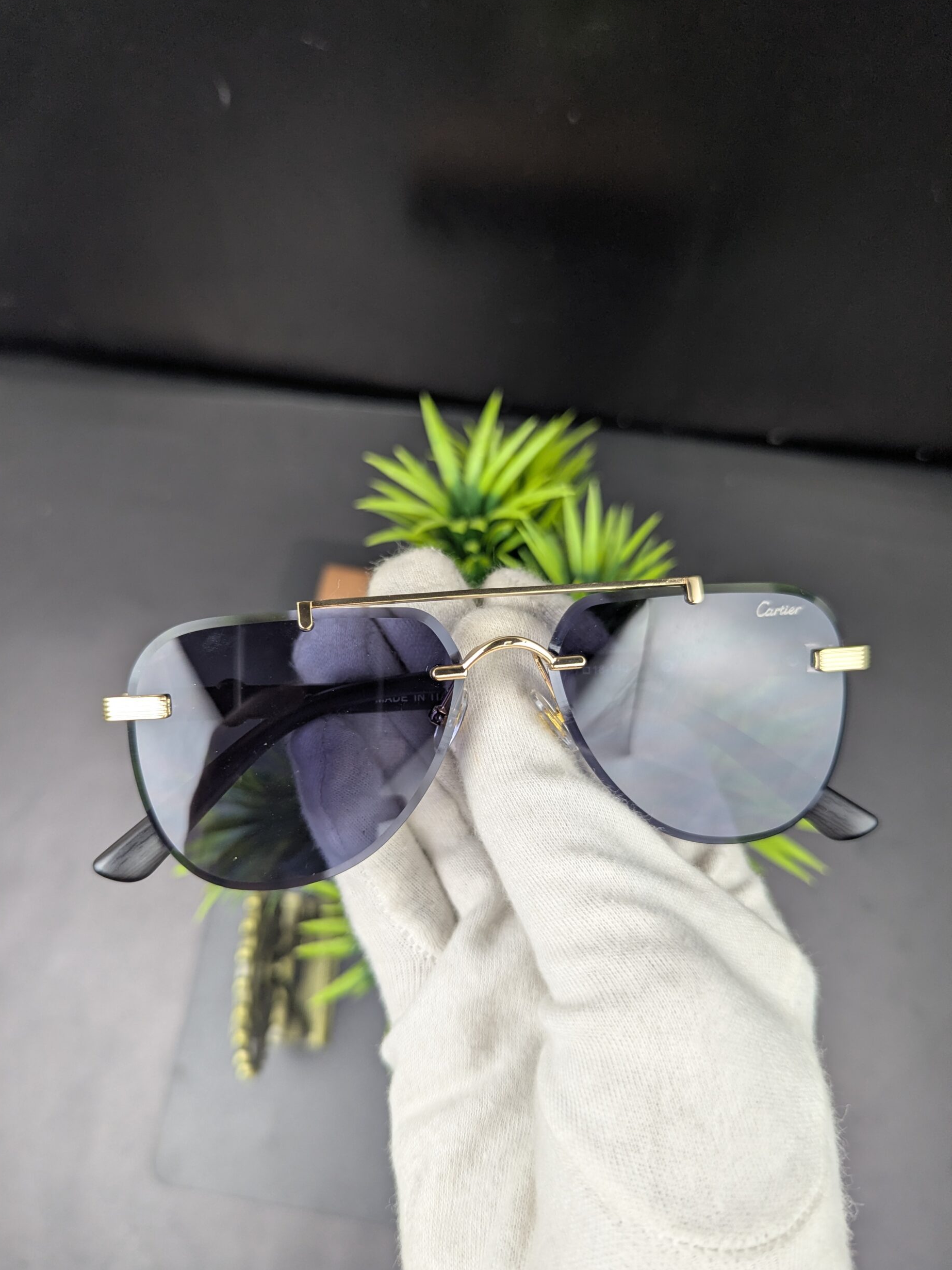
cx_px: 457
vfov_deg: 69.4
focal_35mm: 25
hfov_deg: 54.9
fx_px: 917
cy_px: 653
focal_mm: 6.81
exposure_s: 1/50
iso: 59
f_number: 1.85
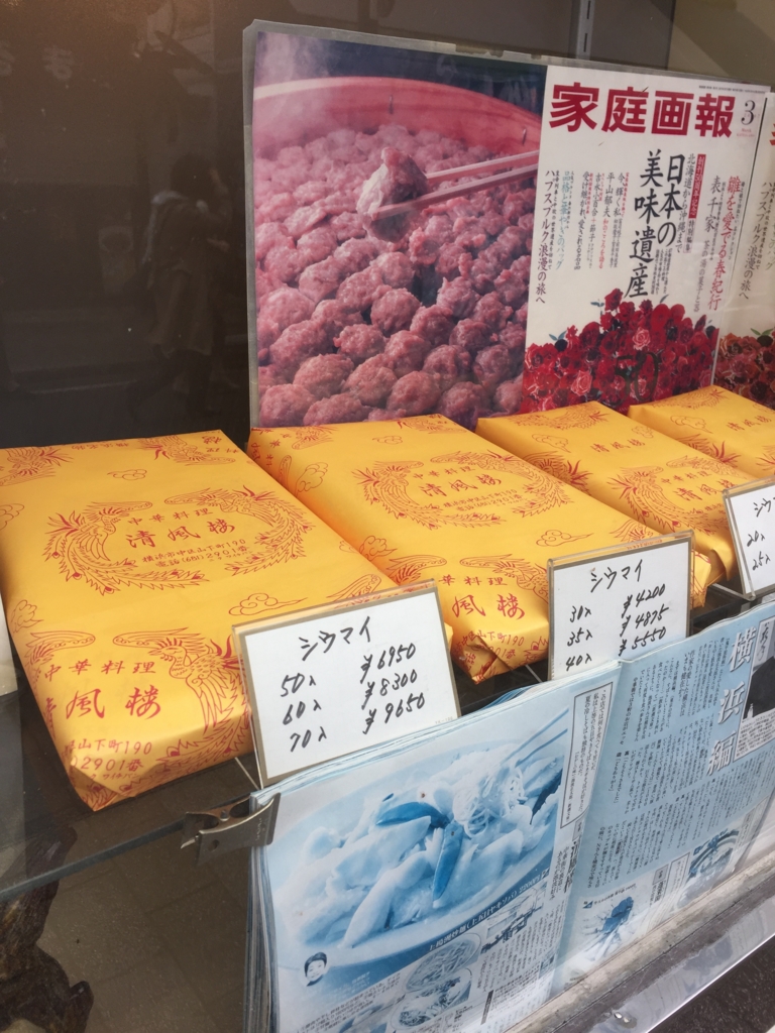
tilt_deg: -19.7
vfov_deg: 61.7
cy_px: 516
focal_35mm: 29
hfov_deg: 48.2
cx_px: 388
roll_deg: -2.9
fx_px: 866
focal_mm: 4.15
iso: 32
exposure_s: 1/132
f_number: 2.2
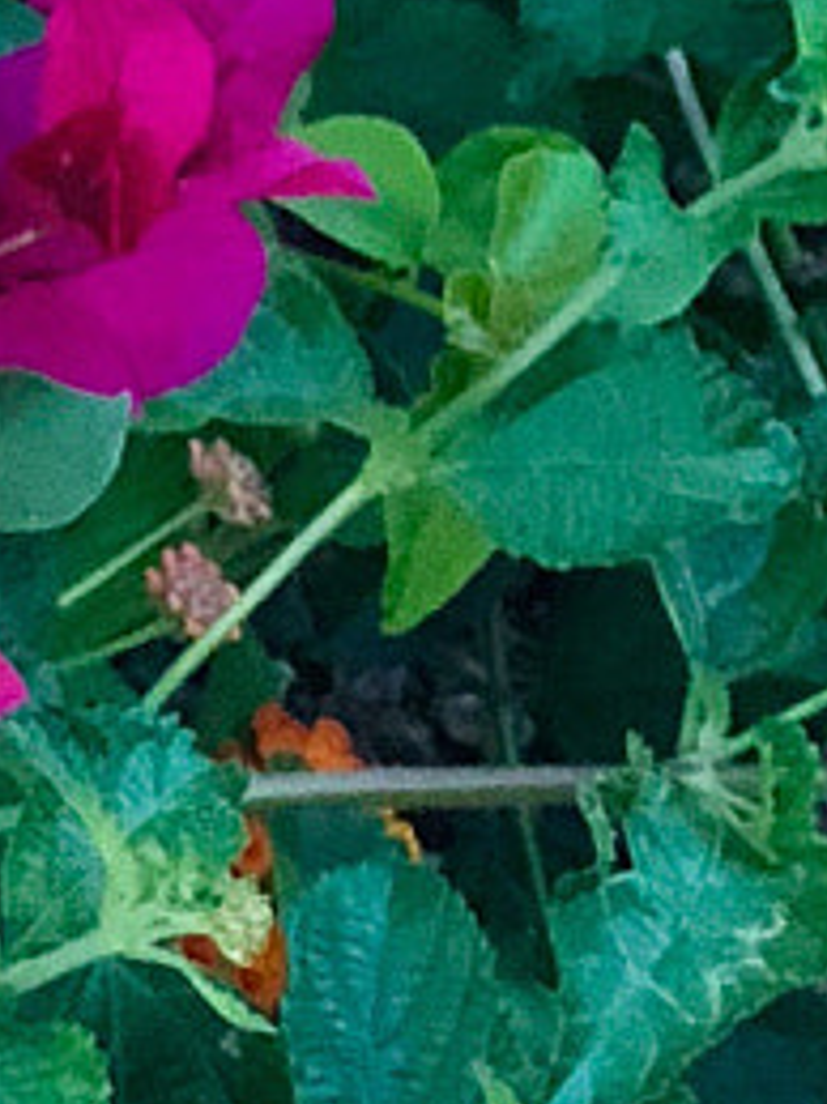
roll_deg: +0.3
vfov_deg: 5.3
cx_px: 290
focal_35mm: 352
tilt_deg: -30.3
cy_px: -2276
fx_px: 11222
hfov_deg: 4.2
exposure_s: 1/60
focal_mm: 6.6
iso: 500
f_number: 2.8
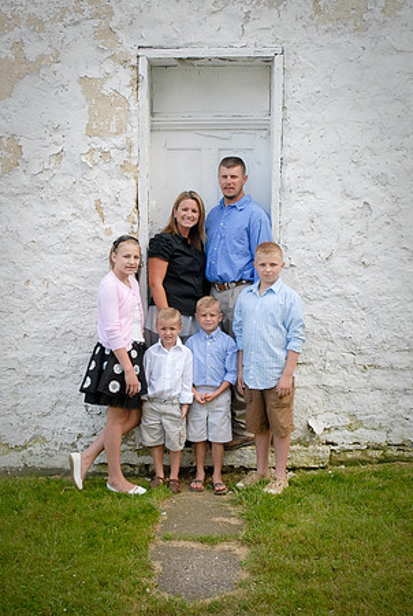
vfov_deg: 51.2
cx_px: 206
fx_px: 642
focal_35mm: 38
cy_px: 308
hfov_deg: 35.6
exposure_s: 1/200
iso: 200
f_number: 6.3
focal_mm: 25
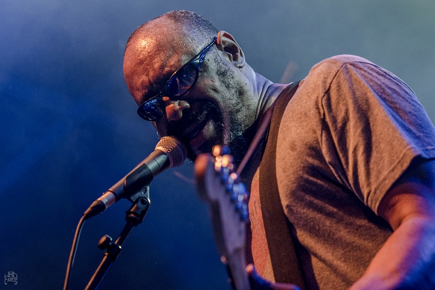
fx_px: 2809
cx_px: 218
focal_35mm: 232
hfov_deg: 8.9
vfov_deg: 5.9
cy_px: 145
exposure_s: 1/100
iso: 1600
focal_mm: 155
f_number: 2.8
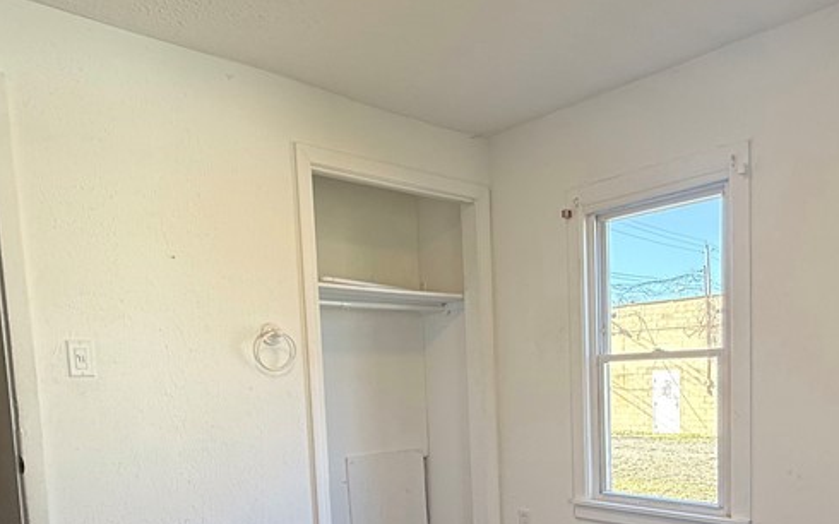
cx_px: 515
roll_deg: +1.6
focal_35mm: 31
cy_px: 450
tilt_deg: -5.8
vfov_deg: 38.4
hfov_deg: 60.6
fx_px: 709
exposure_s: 1/120
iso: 80
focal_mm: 2.22
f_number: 2.2
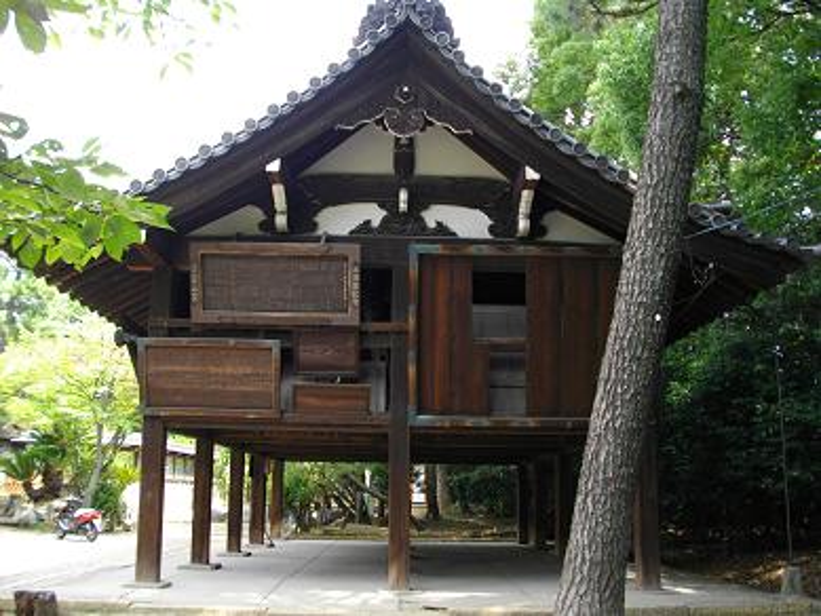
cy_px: 308
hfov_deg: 56.8
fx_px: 759
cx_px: 410
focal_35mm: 32
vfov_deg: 44.2
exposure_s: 1/125
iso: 111
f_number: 2.9
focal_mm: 5.7
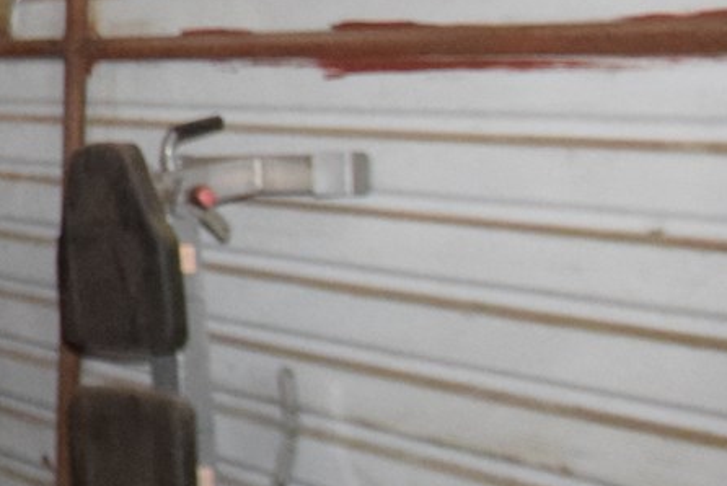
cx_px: -487
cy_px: 49
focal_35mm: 73
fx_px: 1475
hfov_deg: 21.2
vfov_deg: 18.4
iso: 2800
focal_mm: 10
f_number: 3.5
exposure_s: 1/60
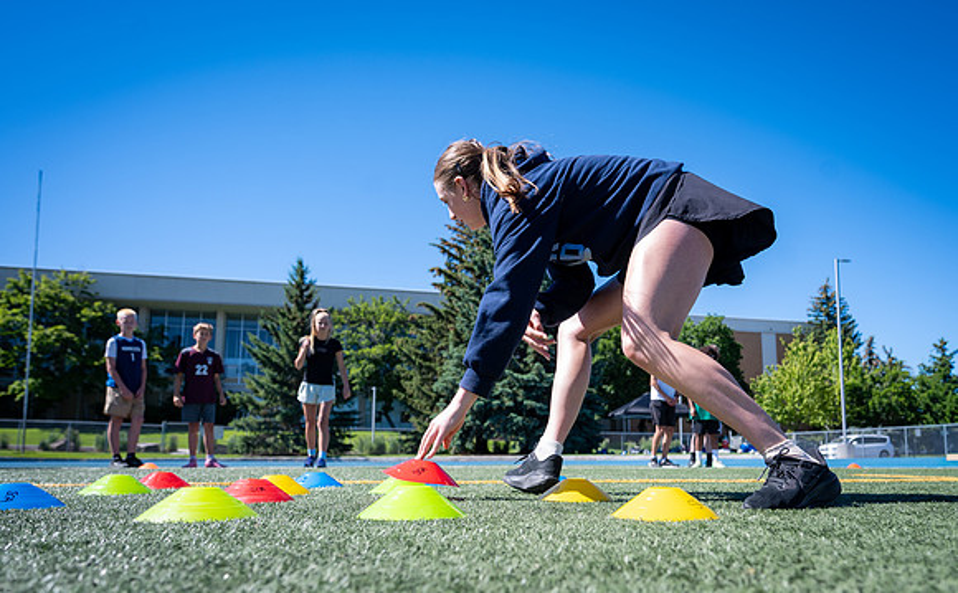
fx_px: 685
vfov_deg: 46.5
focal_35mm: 26
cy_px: 364
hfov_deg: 69.5
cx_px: 557
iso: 100
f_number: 4
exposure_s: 1/640
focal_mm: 22
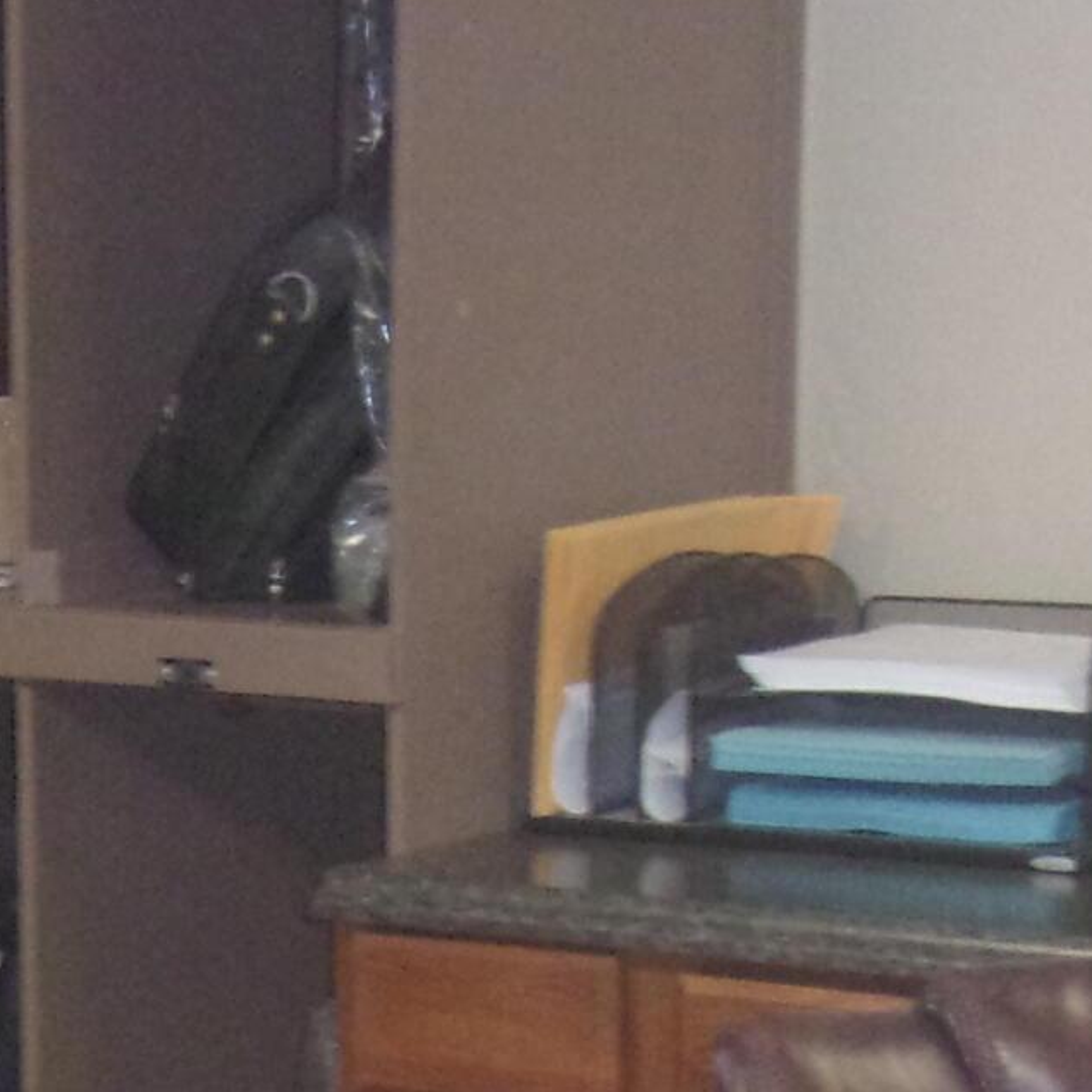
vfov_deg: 11.9
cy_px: 1434
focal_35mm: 142
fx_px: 5068
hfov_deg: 12.1
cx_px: -156
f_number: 3.3
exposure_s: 1/34
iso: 400
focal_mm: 6.1
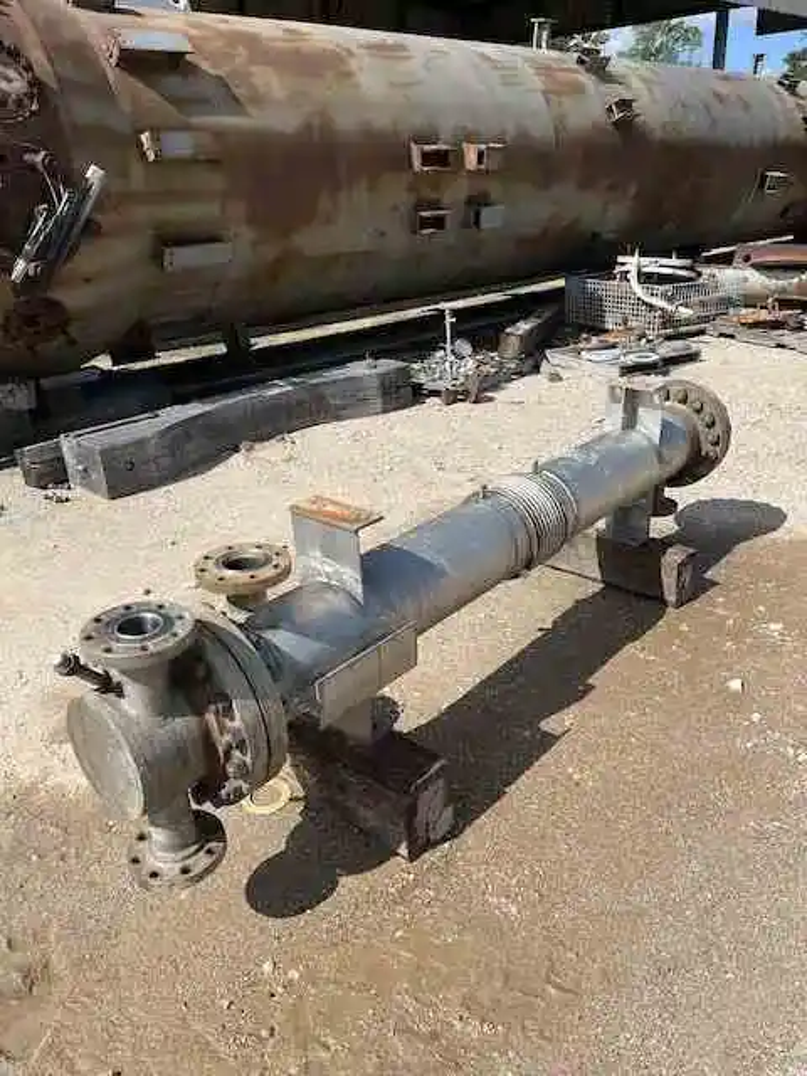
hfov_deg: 53.1
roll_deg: +2.3
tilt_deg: -23.6
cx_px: 404
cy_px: 538
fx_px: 808
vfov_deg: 67.3
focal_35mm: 26
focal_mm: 5.1
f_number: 1.6
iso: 50
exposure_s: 1/3215
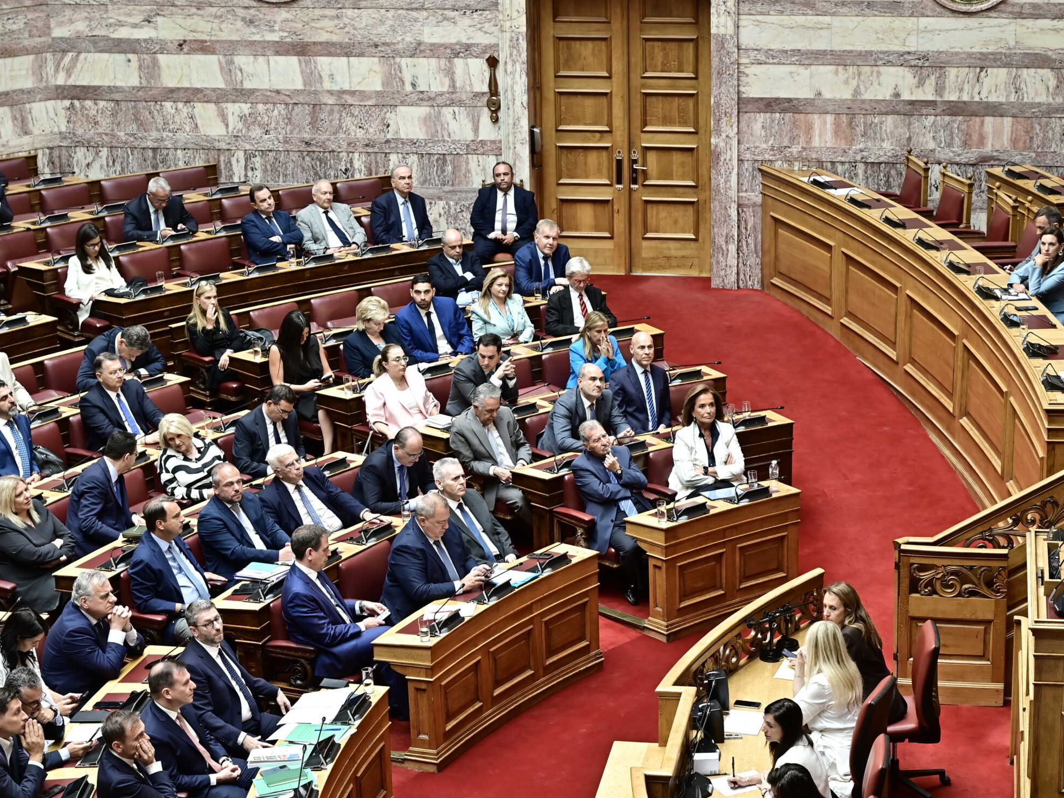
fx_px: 2428
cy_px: 442
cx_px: 675
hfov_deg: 24.6
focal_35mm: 79
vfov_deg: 18.7
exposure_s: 1/100
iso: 800
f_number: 5
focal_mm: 63
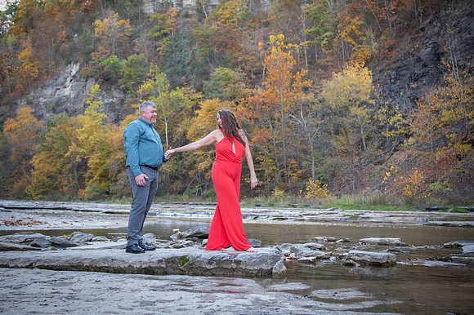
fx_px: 580
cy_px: 120
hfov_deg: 44.5
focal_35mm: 44
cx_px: 223
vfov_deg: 30.3
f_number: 2.8
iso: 250
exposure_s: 1/80
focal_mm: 35
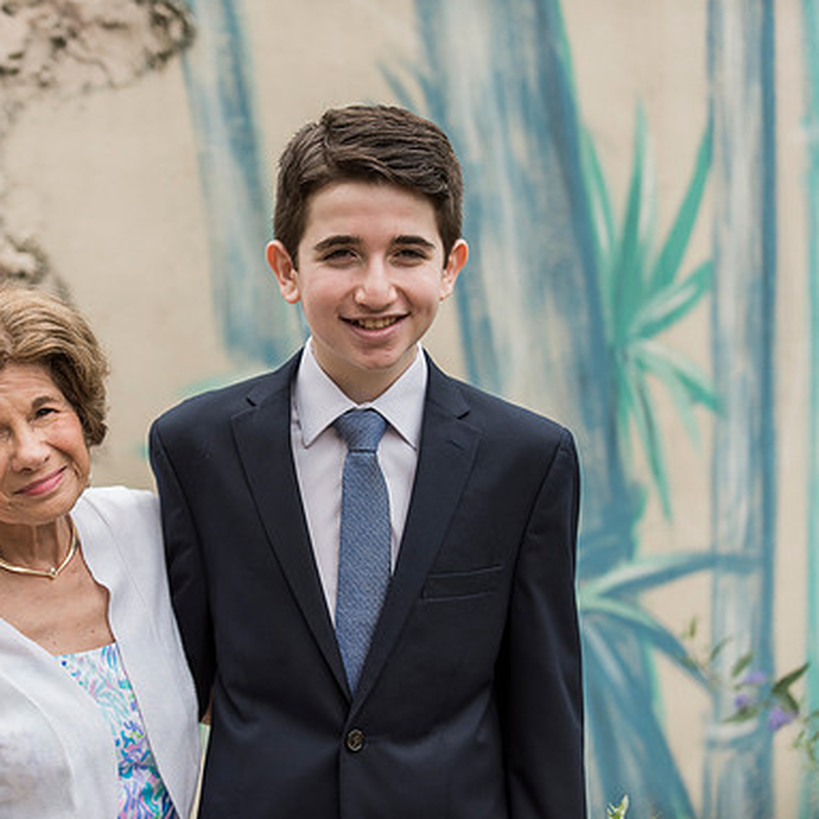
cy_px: 410
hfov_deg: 13.8
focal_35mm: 126
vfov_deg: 13.8
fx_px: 3373
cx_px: 252
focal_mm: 98
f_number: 3.2
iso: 400
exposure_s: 1/1600
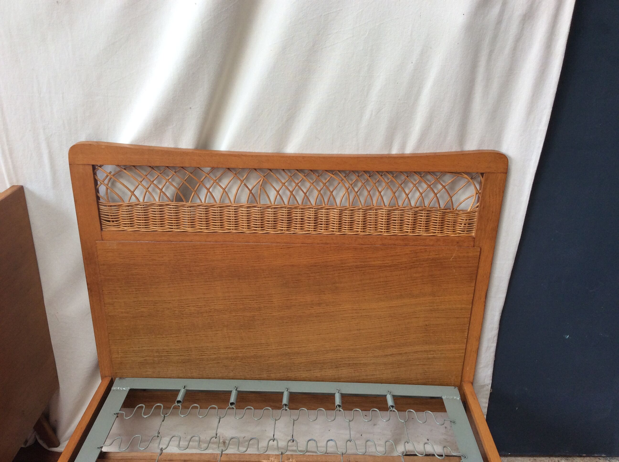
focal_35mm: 32
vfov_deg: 44.1
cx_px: 310
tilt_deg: -23.8
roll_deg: -0.8
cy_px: 231
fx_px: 571
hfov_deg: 56.9
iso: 32
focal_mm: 3.3
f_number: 2.4
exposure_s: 1/25
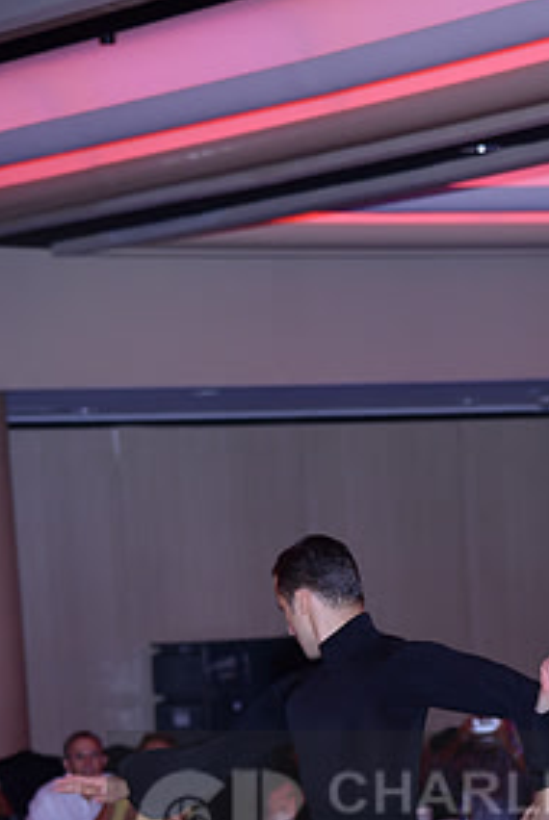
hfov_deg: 5.6
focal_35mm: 245
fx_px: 5590
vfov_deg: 8.3
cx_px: 507
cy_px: 829
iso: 1600
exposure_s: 1/250
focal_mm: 120
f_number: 4.5
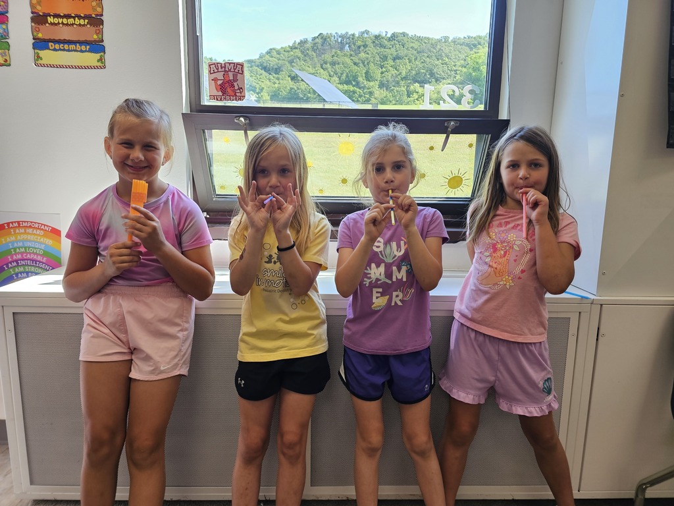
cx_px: 337
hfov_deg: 73.9
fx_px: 448
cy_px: 253
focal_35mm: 23
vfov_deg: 58.9
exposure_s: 1/120
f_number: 1.7
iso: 100
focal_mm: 6.3
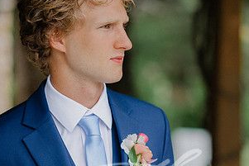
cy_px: 102
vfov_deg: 8.4
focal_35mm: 164
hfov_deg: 12.5
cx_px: 154
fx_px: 1135
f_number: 2
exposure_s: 1/2000
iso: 200
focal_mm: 85
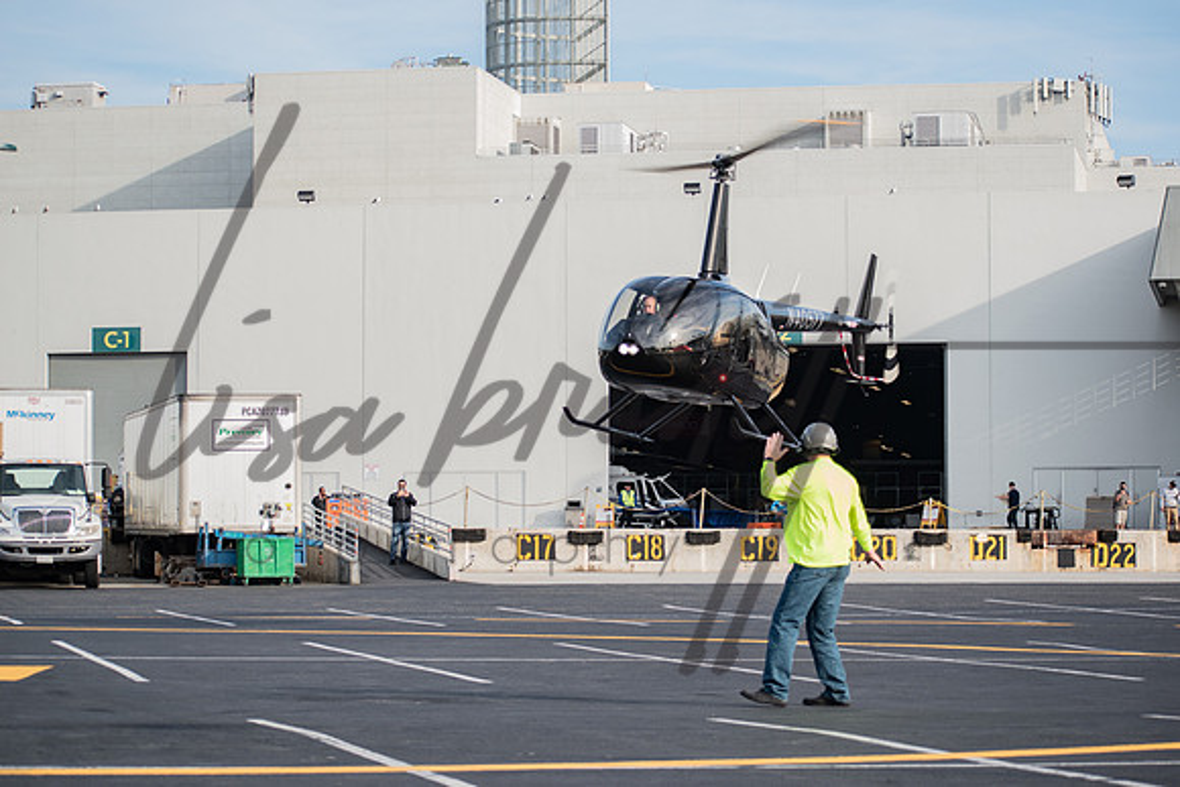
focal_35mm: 105
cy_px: 394
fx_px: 3442
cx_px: 590
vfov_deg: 13.0
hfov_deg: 19.5
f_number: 4.5
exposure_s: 1/320
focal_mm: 70
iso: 100
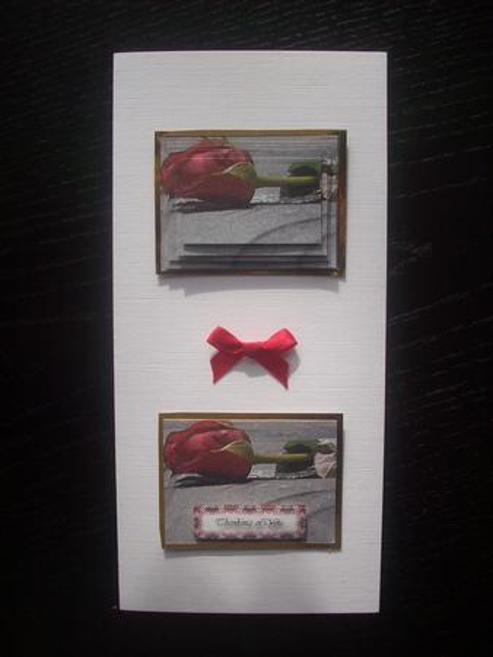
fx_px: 702
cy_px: 328
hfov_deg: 38.7
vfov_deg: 50.1
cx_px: 246
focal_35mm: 37
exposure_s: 1/190
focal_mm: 6.2
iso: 80
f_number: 2.8
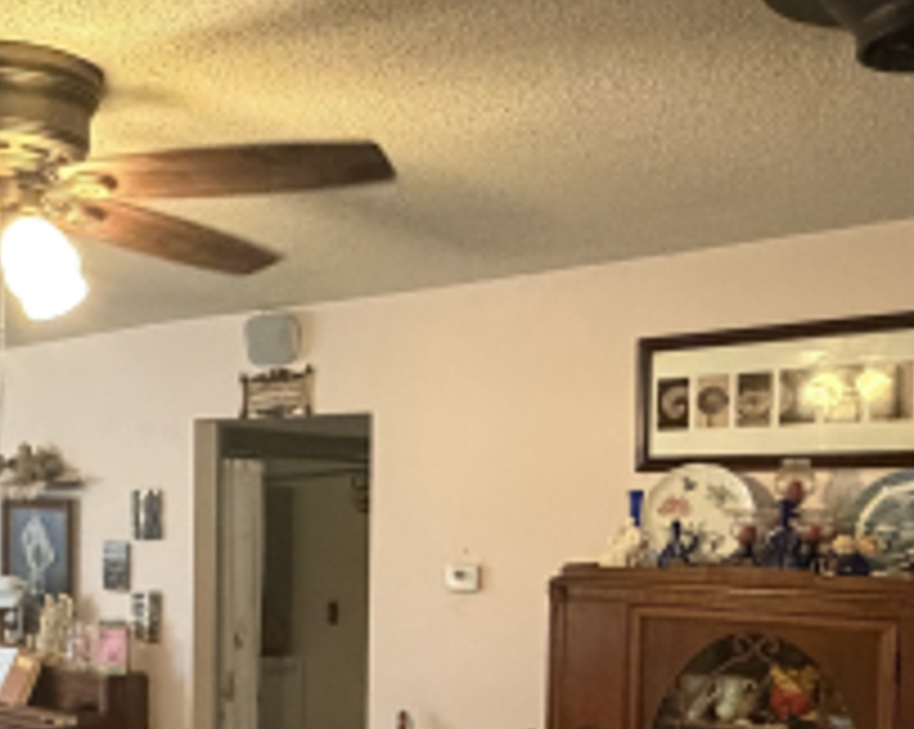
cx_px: 254
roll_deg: -1.2
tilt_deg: -4.0
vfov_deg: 32.4
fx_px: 1216
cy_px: 590
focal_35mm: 45
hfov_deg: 40.3
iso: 800
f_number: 2.2
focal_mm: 2.22
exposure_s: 1/60
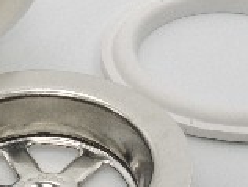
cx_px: -100
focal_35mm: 202
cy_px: 36
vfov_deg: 7.4
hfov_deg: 9.6
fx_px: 1449
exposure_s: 1/500
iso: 400
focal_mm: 11
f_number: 8
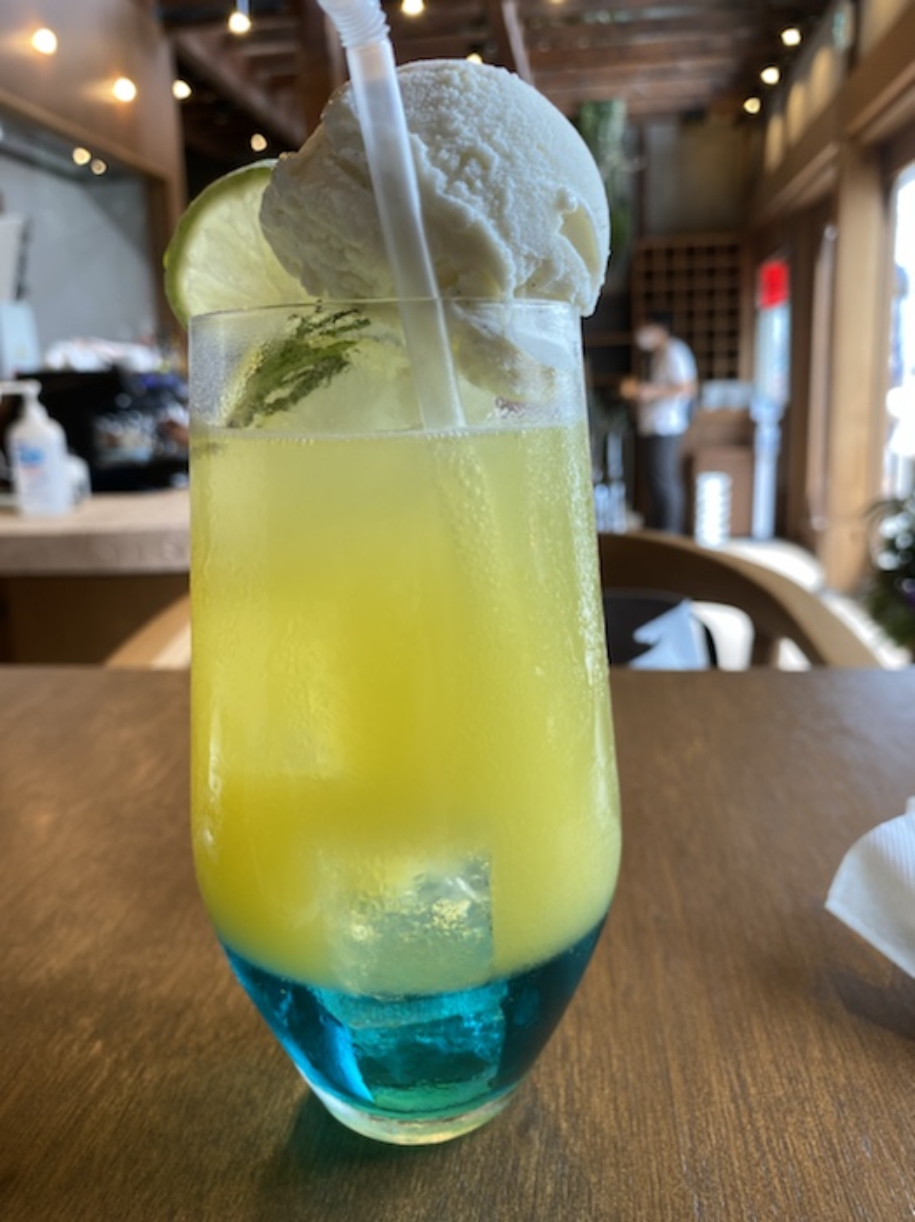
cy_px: 611
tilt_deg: -12.2
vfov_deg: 67.3
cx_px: 458
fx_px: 917
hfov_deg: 53.0
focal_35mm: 26
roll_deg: +1.1
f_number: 1.8
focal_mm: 4.25
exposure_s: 1/100
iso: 64
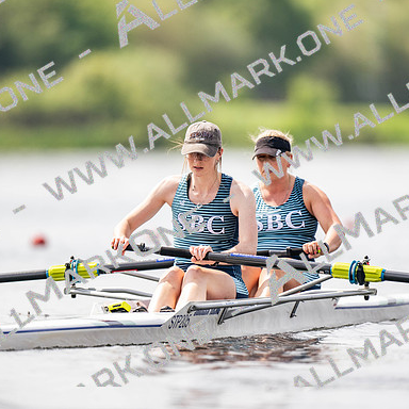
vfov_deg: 2.3
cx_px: 175
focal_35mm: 770
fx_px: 10293
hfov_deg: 2.3
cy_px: 204
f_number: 4
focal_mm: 600
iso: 400
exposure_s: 1/2500
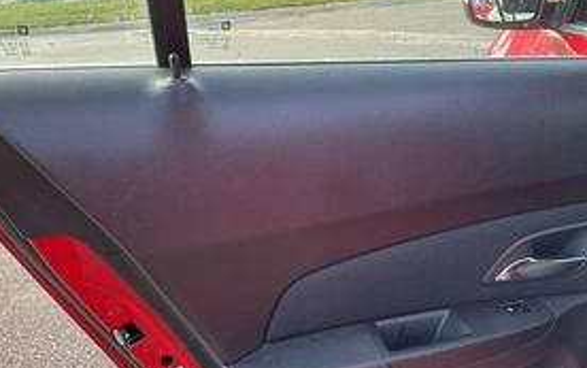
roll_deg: +3.5
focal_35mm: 43
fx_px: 688
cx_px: 340
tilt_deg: -25.1
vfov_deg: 29.3
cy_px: 294
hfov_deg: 46.0
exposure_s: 1/122
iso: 25
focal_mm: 3
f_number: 1.8
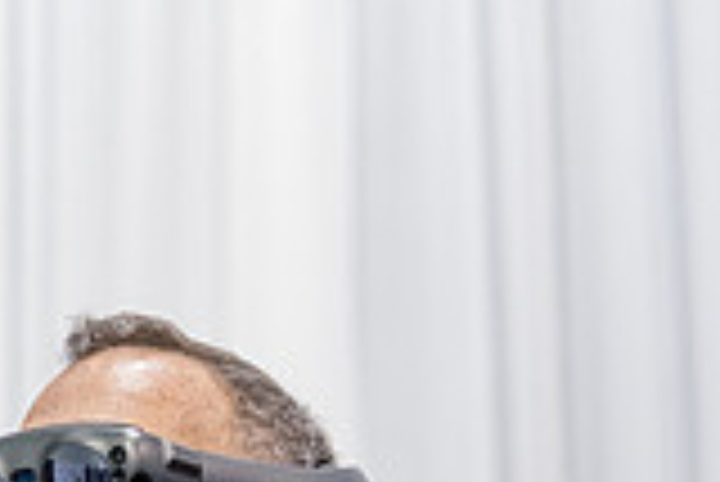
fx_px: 5084
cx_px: -270
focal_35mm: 254
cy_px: 858
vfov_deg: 5.3
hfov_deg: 8.0
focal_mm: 70
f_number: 3.5
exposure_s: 1/125
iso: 3200
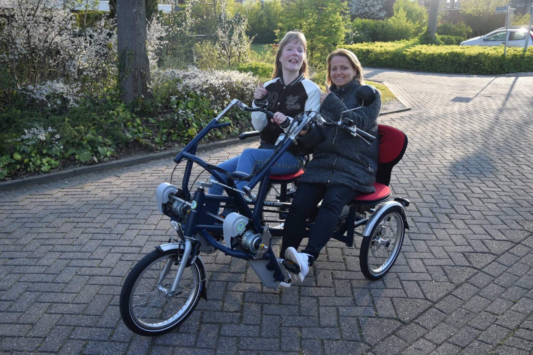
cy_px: 178
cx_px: 266
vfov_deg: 40.0
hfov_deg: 57.2
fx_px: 489
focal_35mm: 33
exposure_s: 1/1000
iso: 720
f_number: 4
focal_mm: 22
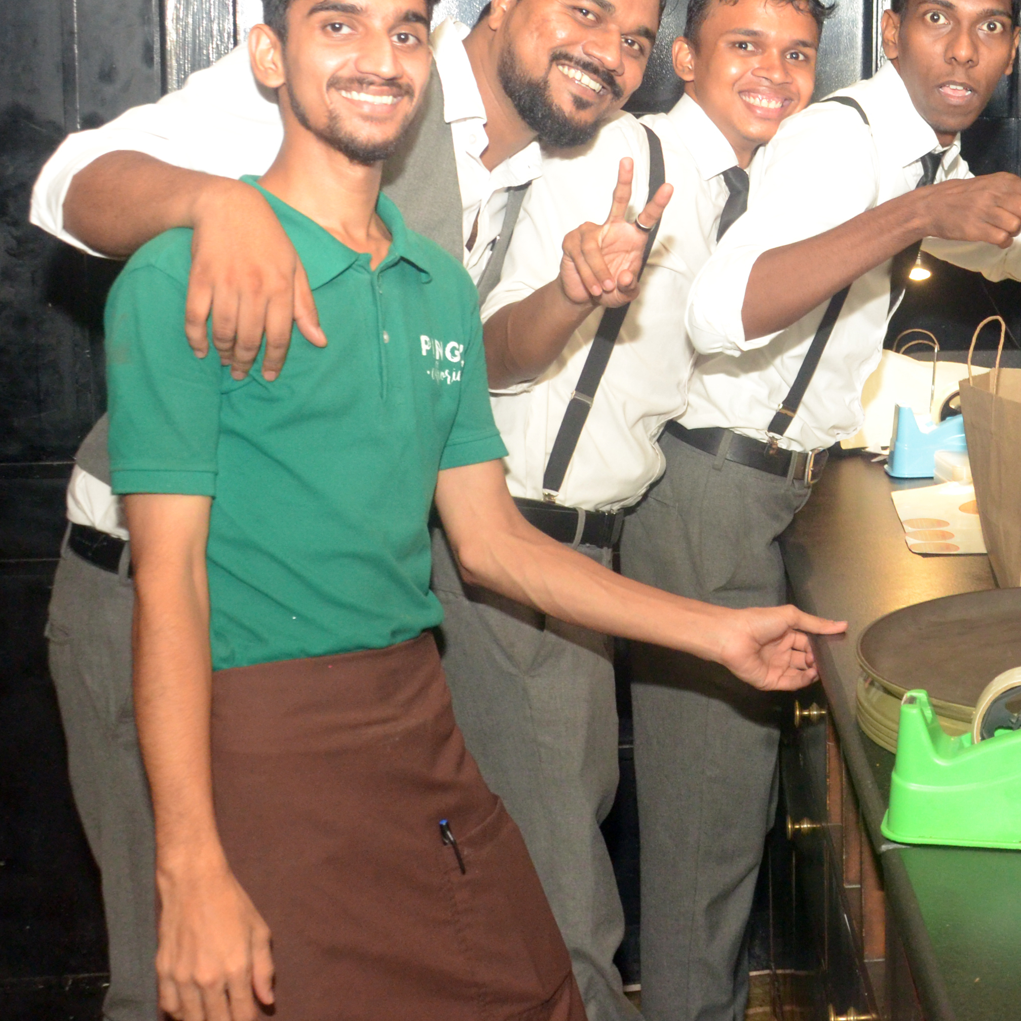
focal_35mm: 56
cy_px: 348
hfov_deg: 28.7
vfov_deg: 30.4
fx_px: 1869
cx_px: 1012
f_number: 5.6
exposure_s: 1/100
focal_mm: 18
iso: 1600
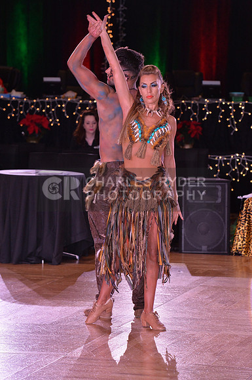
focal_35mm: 165
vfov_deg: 12.5
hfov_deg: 8.3
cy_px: 190
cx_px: 126
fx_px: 1738
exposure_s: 1/250
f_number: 6.3
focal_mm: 165
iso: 2000
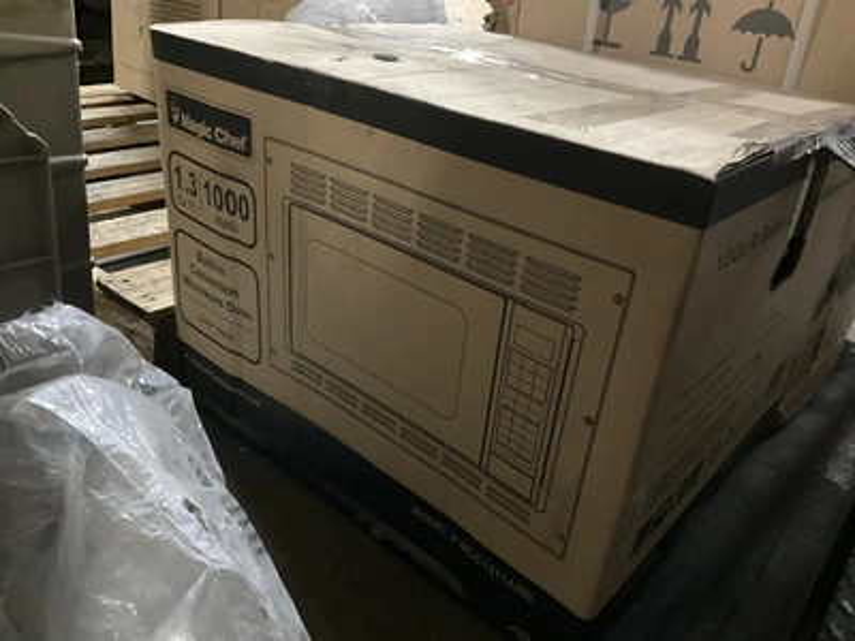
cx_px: 428
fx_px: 716
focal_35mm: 29
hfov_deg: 61.7
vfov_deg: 48.2
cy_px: 320
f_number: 1.8
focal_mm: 3
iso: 500
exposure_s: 1/20
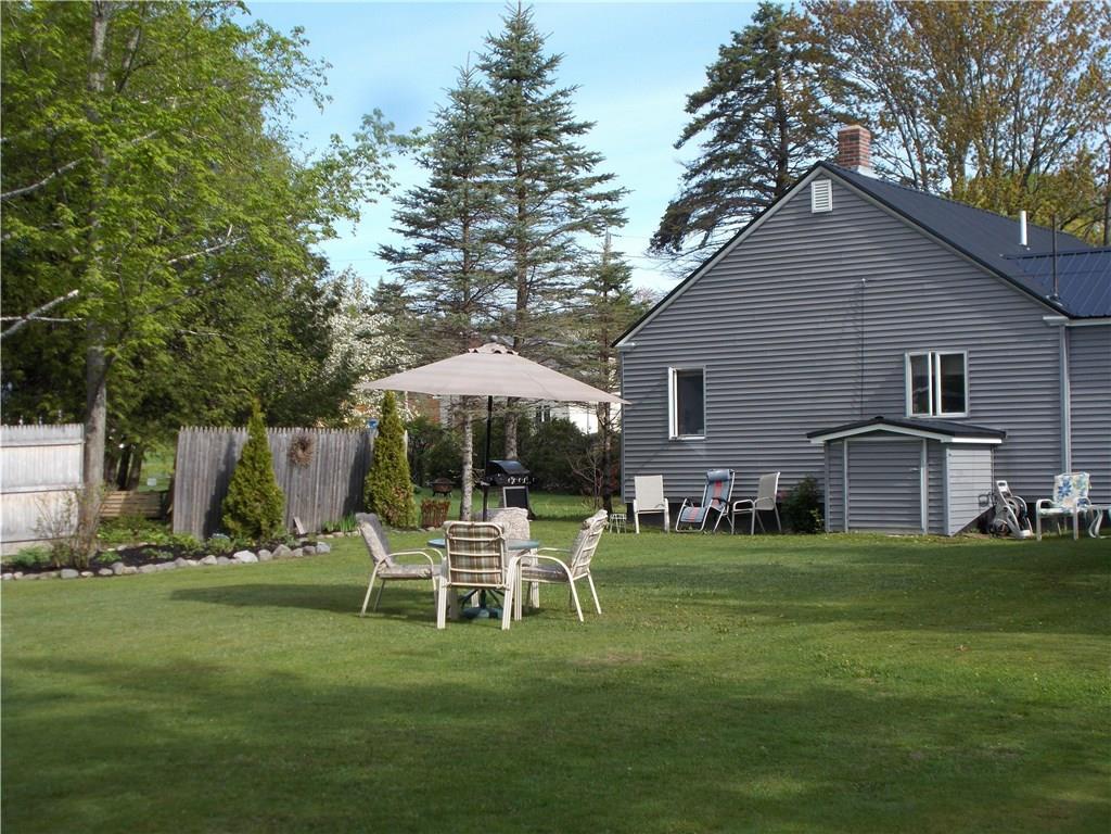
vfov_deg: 25.2
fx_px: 1862
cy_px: 417
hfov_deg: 33.2
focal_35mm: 58
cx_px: 556
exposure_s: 1/250
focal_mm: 10.3
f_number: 4.9
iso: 80
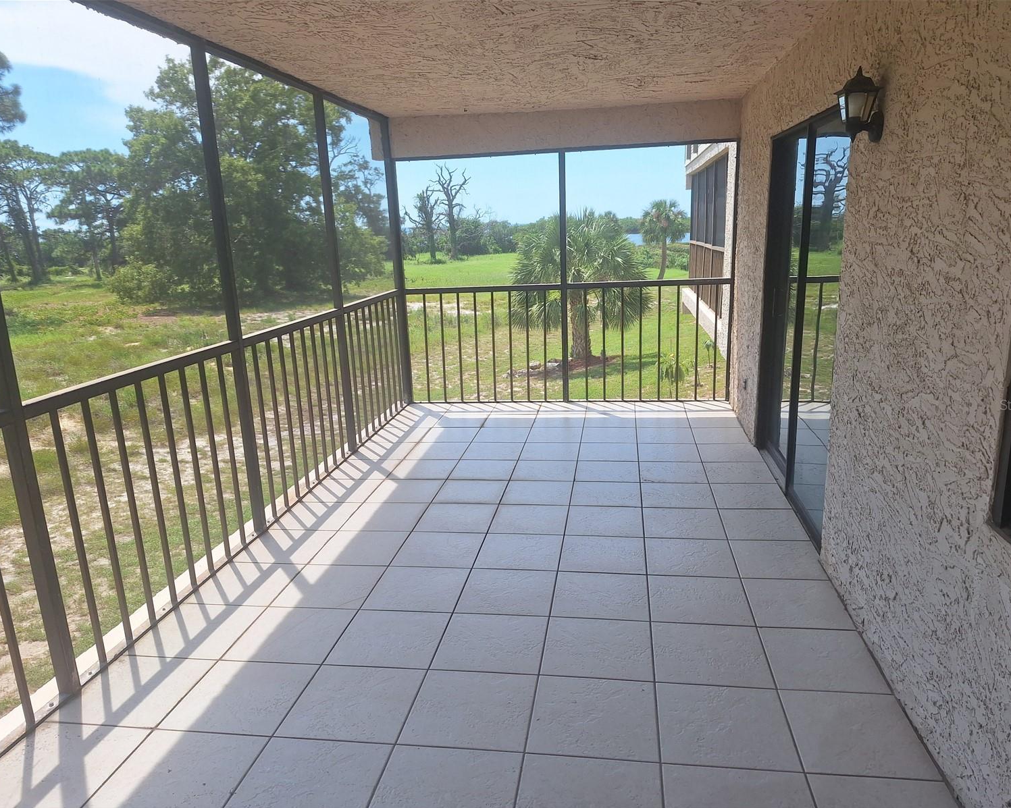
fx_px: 718
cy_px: 404
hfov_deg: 70.3
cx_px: 523
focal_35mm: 24
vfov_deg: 58.8
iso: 40
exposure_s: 1/1059
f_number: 1.8
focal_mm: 5.54
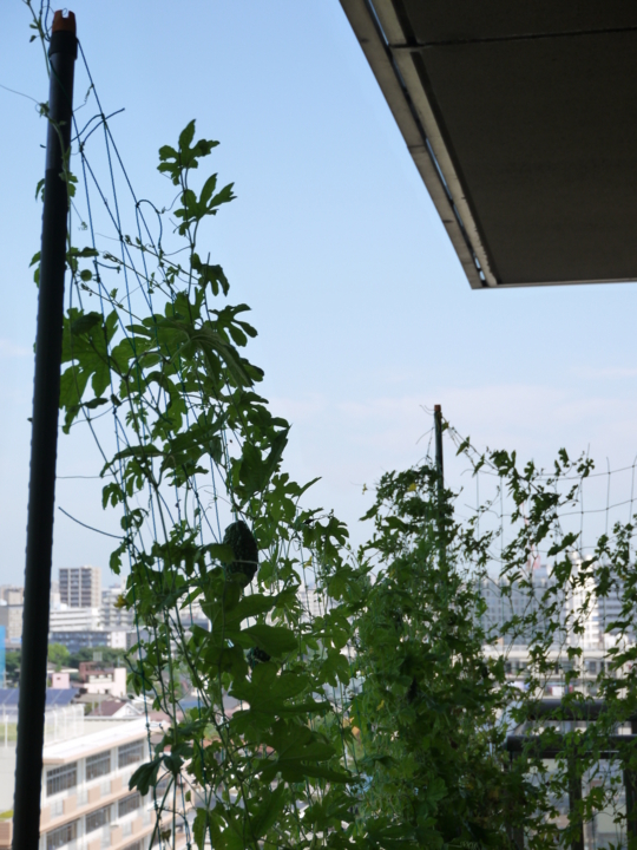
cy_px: 425
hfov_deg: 22.9
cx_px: 318
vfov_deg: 30.3
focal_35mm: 64
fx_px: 1570
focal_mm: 32
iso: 160
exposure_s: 1/200
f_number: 9
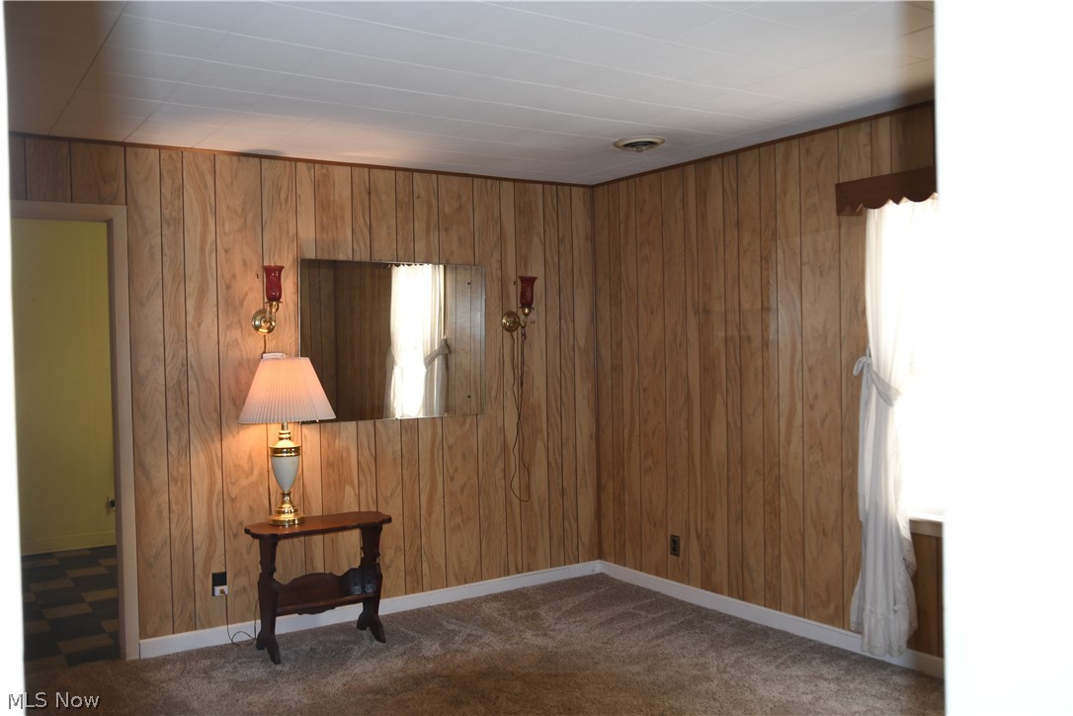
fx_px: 924
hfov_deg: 60.3
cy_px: 358
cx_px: 536
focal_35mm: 31
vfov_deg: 42.3
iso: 400
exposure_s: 1/100
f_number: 4
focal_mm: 21
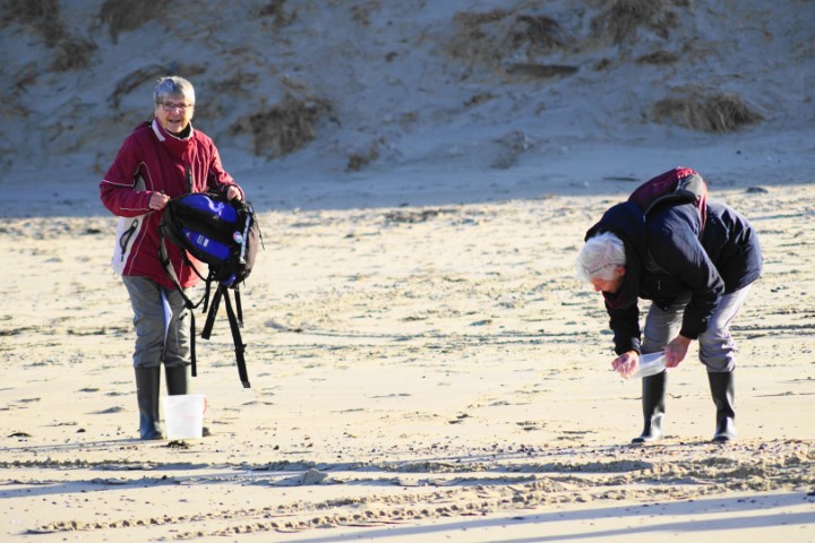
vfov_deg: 4.6
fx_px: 6791
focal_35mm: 300
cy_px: 272
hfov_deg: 6.9
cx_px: 408
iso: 125
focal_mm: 200
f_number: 5.6
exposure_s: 1/320
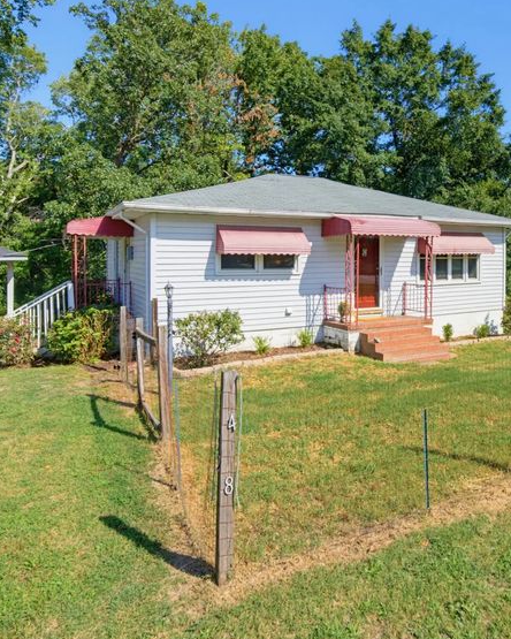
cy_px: 258
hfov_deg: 53.1
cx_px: 366
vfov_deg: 65.5
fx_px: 492
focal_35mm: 26
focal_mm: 15
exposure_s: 1/50
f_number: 7.1
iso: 80
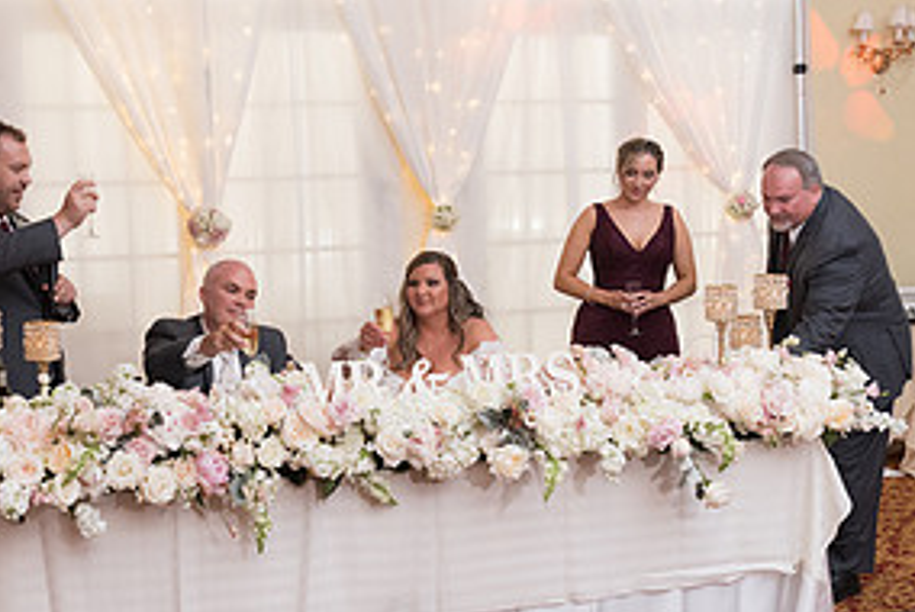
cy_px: 337
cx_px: 313
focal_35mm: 49
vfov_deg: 27.6
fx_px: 1247
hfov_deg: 39.9
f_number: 5
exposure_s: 1/125
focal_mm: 24
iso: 1400
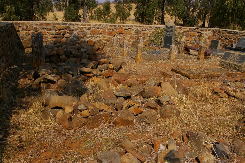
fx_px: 214
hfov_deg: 59.5
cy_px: 82
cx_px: 122
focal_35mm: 32
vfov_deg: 41.6
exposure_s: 1/250
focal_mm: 21
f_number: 11
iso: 200
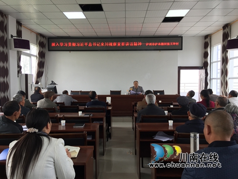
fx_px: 199
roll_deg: -1.1
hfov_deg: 61.7
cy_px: 90
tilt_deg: -4.3
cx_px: 119
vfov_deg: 48.2
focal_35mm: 29
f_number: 2.2
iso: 32
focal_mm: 4.15
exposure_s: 1/50
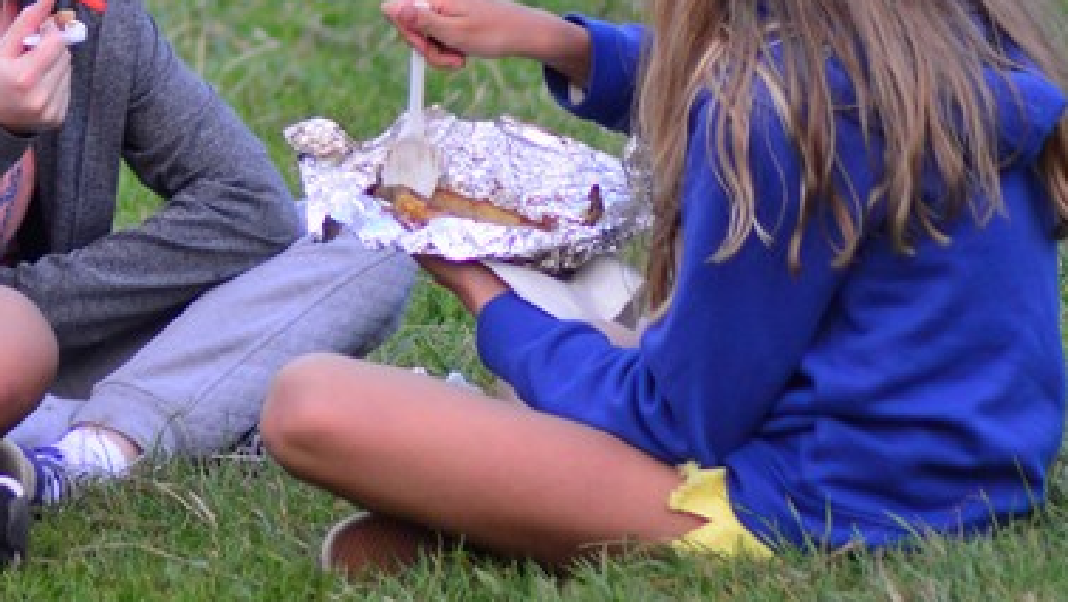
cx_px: -28
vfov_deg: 1.7
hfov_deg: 3.0
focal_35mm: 723
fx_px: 20483
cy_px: -154
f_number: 4.5
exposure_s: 1/160
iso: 320
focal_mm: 170
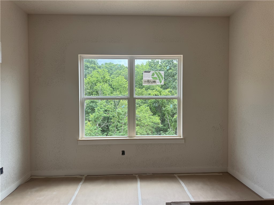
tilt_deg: -2.0
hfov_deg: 71.6
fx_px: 190
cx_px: 137
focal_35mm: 24
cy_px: 102
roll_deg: -0.3
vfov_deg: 56.8
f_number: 1.78
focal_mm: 6.76
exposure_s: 1/207
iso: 64
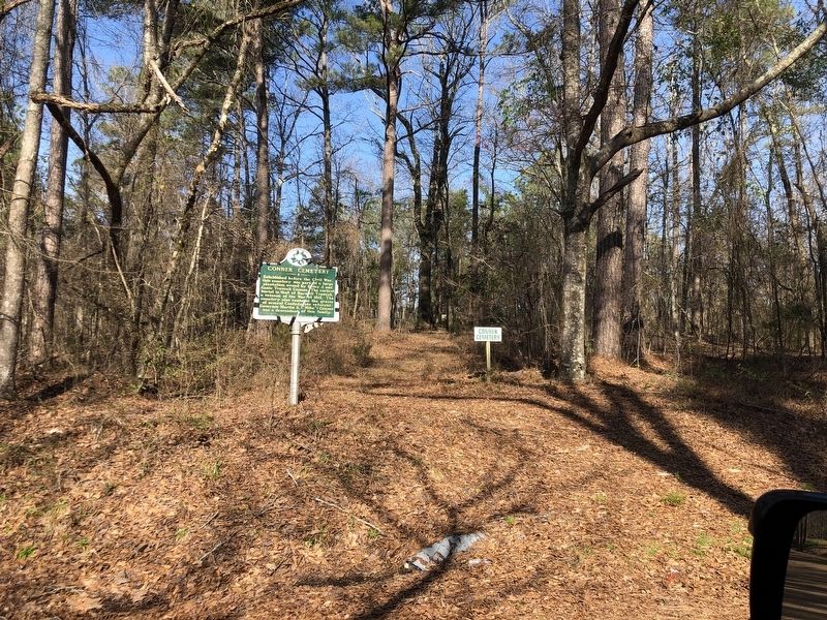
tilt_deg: +3.6
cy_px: 310
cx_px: 414
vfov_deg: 49.7
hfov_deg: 63.4
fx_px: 669
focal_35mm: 28
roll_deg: -0.6
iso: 20
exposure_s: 1/796
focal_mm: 4
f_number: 1.8
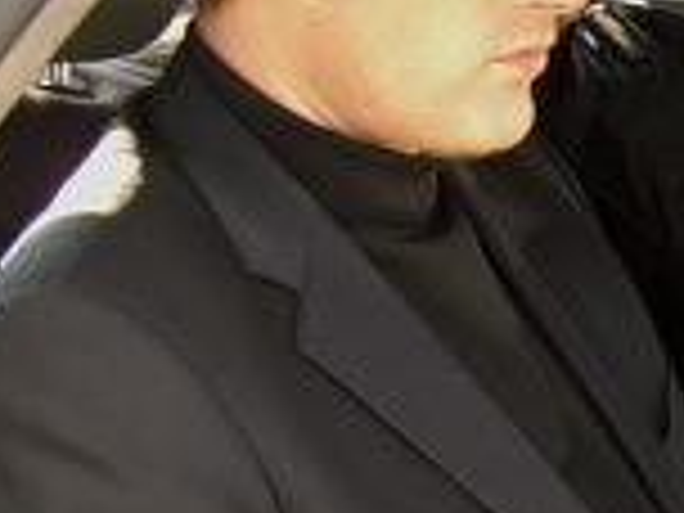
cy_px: 464
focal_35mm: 112
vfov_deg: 13.1
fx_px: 2213
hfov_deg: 16.8
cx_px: 837
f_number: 2.8
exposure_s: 1/25
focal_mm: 7.9
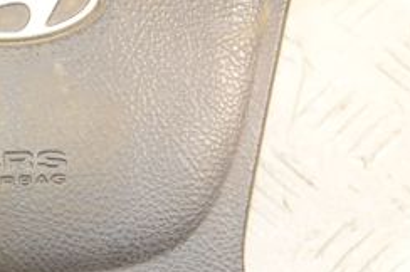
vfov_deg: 10.2
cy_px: 112
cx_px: -2
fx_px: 1524
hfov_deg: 15.1
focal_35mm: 134
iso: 1600
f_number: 5.6
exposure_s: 1/160
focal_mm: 34
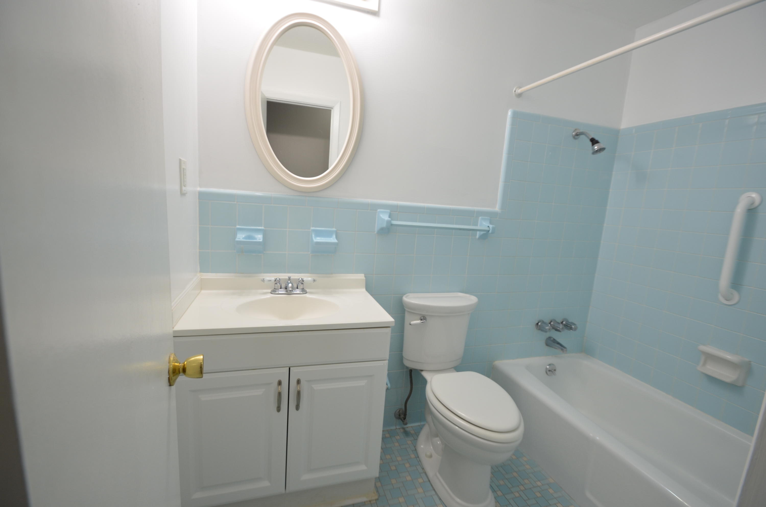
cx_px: 383
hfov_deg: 100.5
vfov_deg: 77.1
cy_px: 254
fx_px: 319
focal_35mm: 15
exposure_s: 1/100
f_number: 5
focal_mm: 10
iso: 400
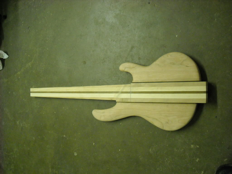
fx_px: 235
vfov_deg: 40.7
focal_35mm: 35
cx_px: 116
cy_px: 87
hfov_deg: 52.6
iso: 400
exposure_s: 1/27
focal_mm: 5.7
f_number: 2.8
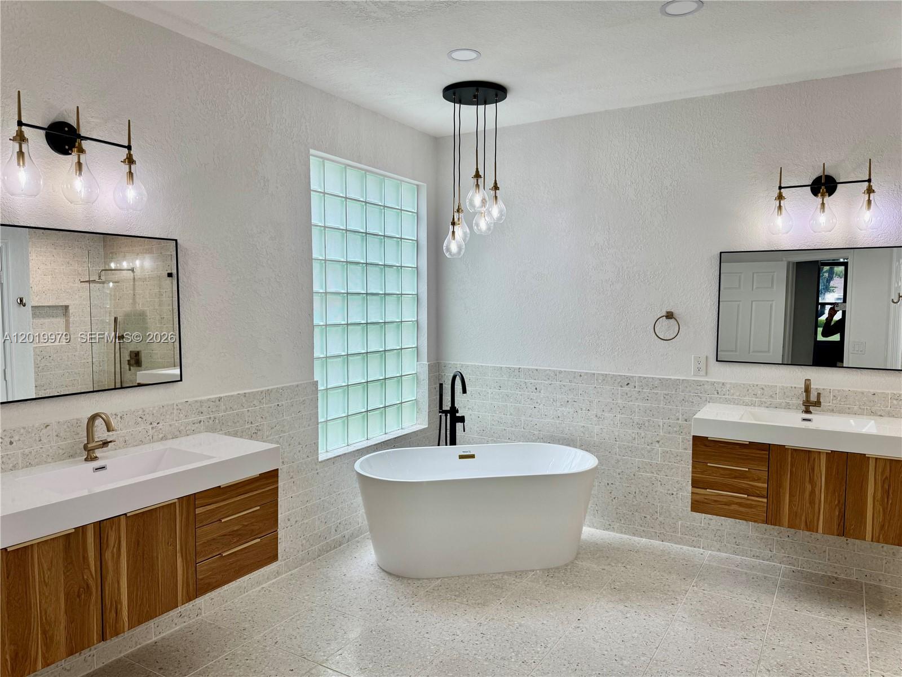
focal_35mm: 24
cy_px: 338
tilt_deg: -5.2
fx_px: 625
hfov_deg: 71.6
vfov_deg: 56.8
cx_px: 451
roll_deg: -0.6
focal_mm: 6.76
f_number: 1.78
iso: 80
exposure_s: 1/343
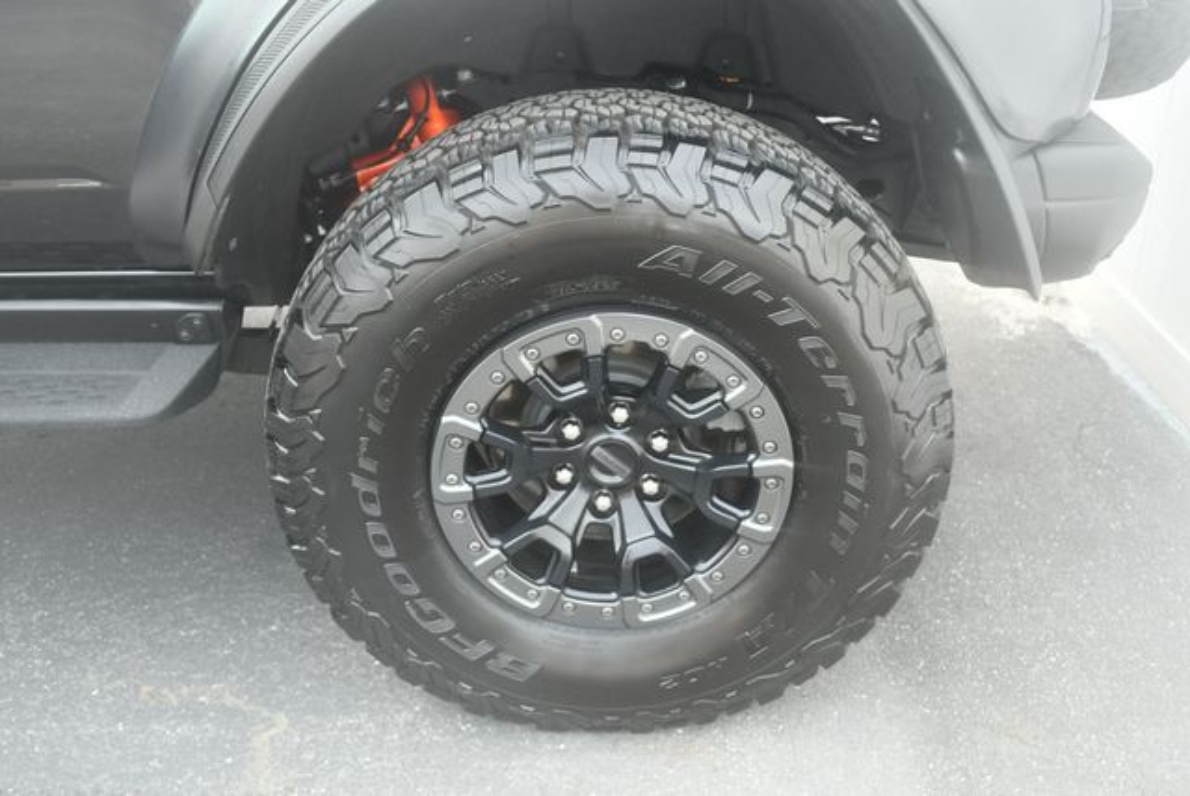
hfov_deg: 53.1
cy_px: 398
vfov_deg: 36.9
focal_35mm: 36
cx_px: 595
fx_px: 1191
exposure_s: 1/250
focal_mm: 18
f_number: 3.5
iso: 500
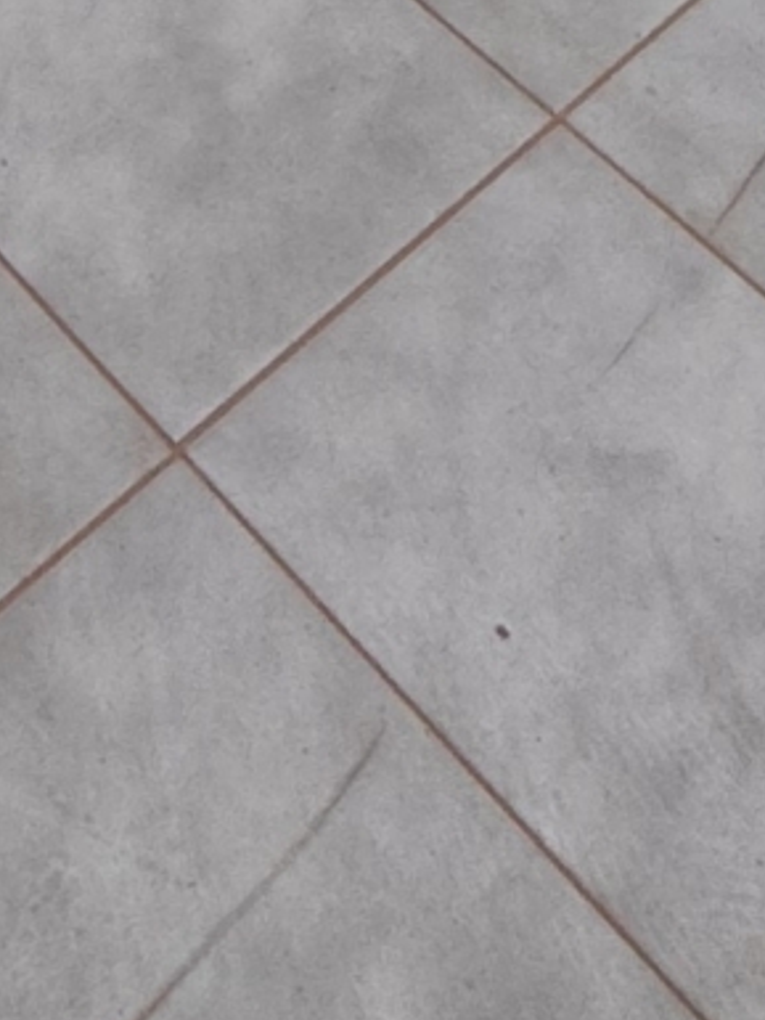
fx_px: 2739
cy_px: -1706
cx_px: -826
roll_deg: +3.1
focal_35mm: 93
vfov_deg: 12.9
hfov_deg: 13.4
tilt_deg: -15.8
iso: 40
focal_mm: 2.22
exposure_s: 1/968
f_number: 2.2
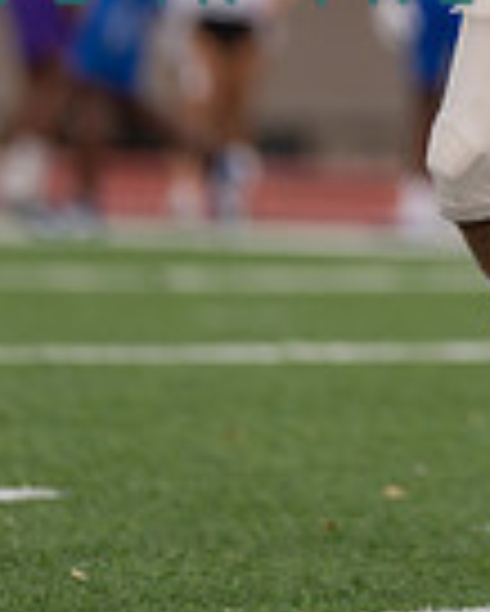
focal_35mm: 857
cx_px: 836
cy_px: -212
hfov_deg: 1.8
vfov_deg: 2.3
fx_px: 15518
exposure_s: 1/1250
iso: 250
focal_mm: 200
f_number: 2.8
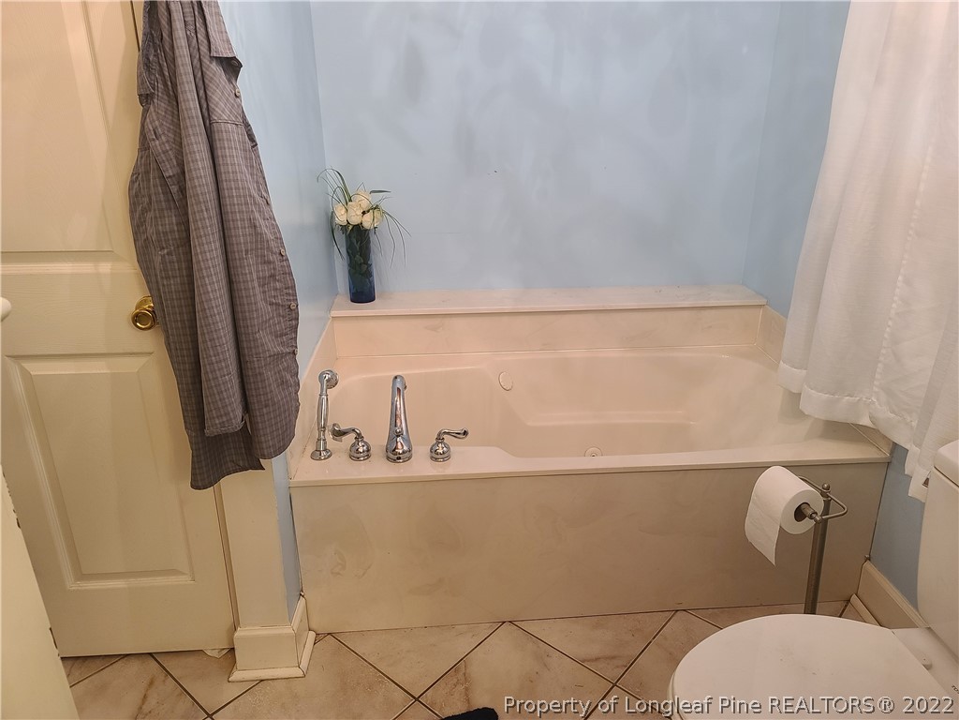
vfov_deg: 54.9
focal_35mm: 25
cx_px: 480
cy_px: 360
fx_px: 693
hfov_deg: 69.4
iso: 250
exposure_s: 1/59
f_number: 1.8
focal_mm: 7
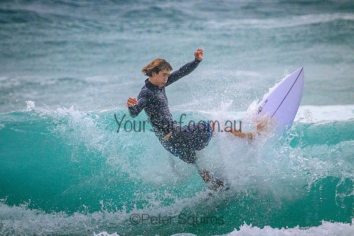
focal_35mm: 800
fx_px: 7868
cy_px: 118
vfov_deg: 1.7
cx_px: 177
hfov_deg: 2.6
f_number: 11
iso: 14400
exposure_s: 1/2000
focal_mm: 800
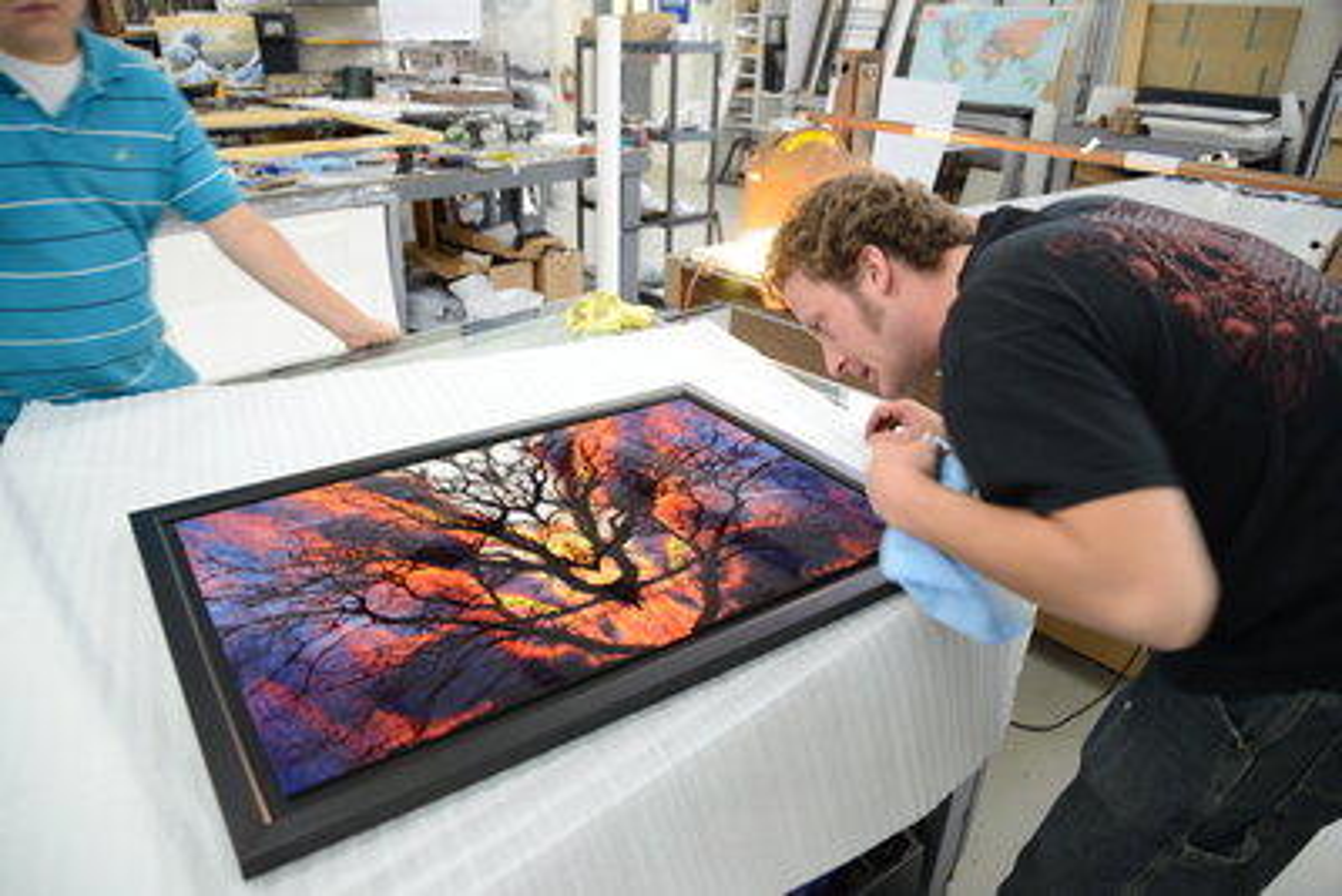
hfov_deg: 73.7
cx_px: 671
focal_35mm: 24
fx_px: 895
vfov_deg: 53.2
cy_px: 448
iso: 800
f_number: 3.5
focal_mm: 24
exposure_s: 1/40
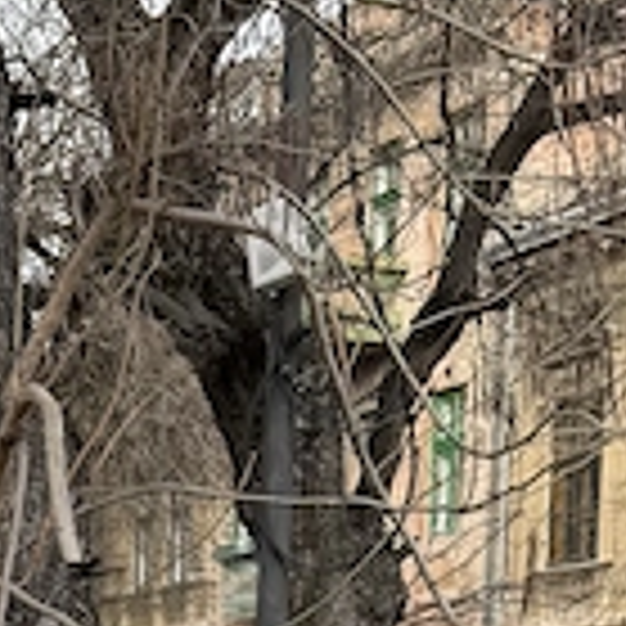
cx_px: 77
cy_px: 1013
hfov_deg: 14.2
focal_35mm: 122
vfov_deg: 13.3
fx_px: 2496
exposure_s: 1/348
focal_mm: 6.76
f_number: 1.78
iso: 100
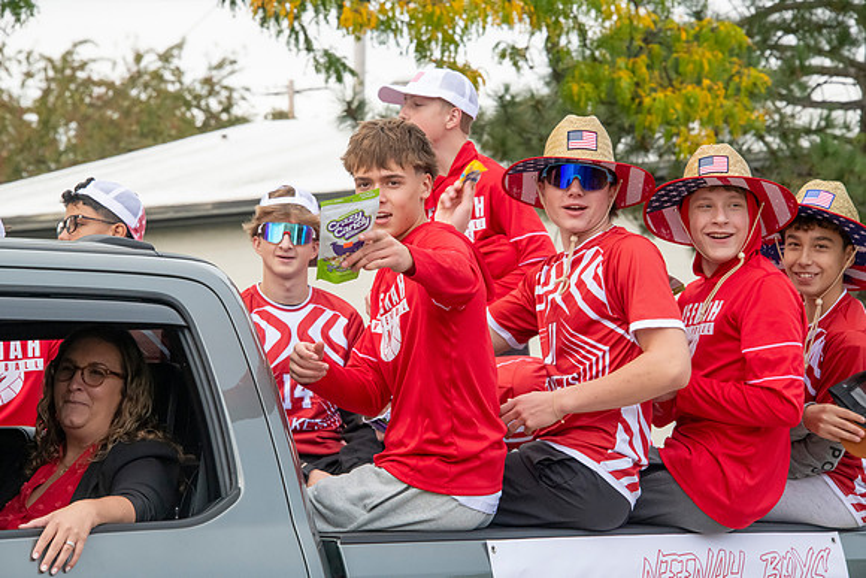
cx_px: 433
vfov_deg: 7.6
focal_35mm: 180
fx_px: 4331
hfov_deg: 11.4
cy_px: 289
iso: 3200
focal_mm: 180
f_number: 11
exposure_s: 1/320
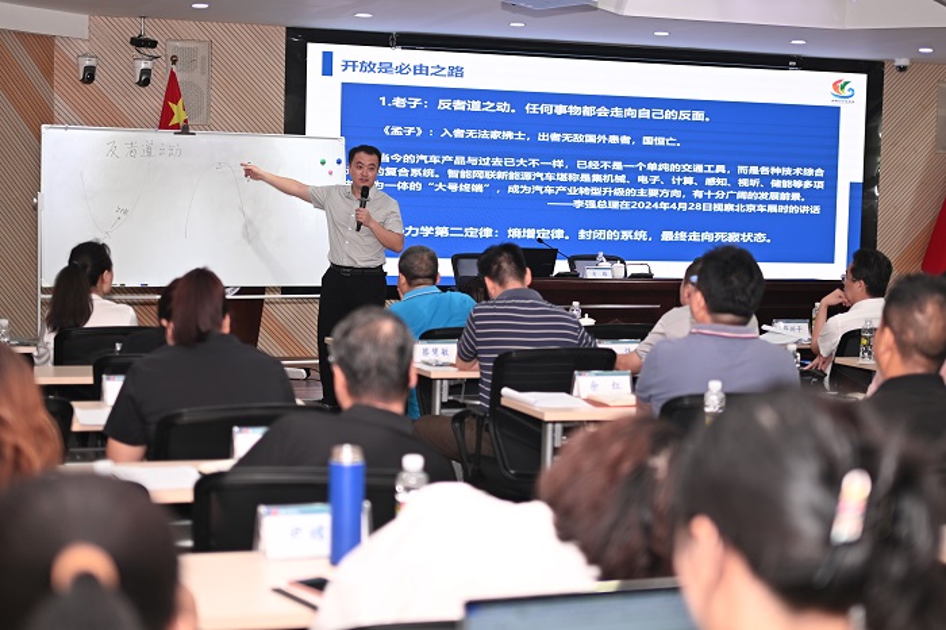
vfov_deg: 22.6
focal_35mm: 60
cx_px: 473
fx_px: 1576
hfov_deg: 33.4
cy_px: 315
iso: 200
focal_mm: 40
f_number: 2
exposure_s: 1/160
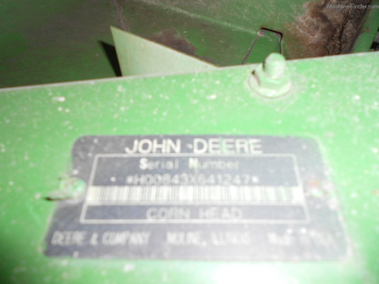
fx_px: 285
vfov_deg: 53.1
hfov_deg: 67.3
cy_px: 142
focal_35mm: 26
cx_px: 190
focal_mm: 4.6
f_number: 3.2
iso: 80
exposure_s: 1/25
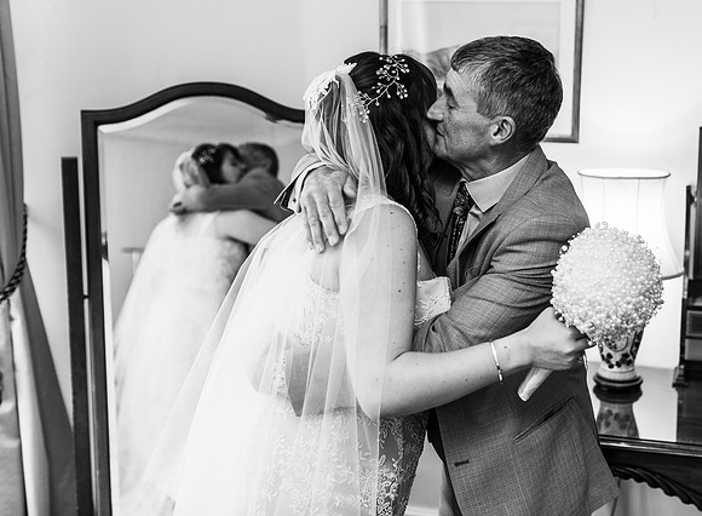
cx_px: 488
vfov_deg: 30.3
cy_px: 191
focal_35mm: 47
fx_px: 948
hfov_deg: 39.9
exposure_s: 1/100
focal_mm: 35
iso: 125
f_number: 2.5
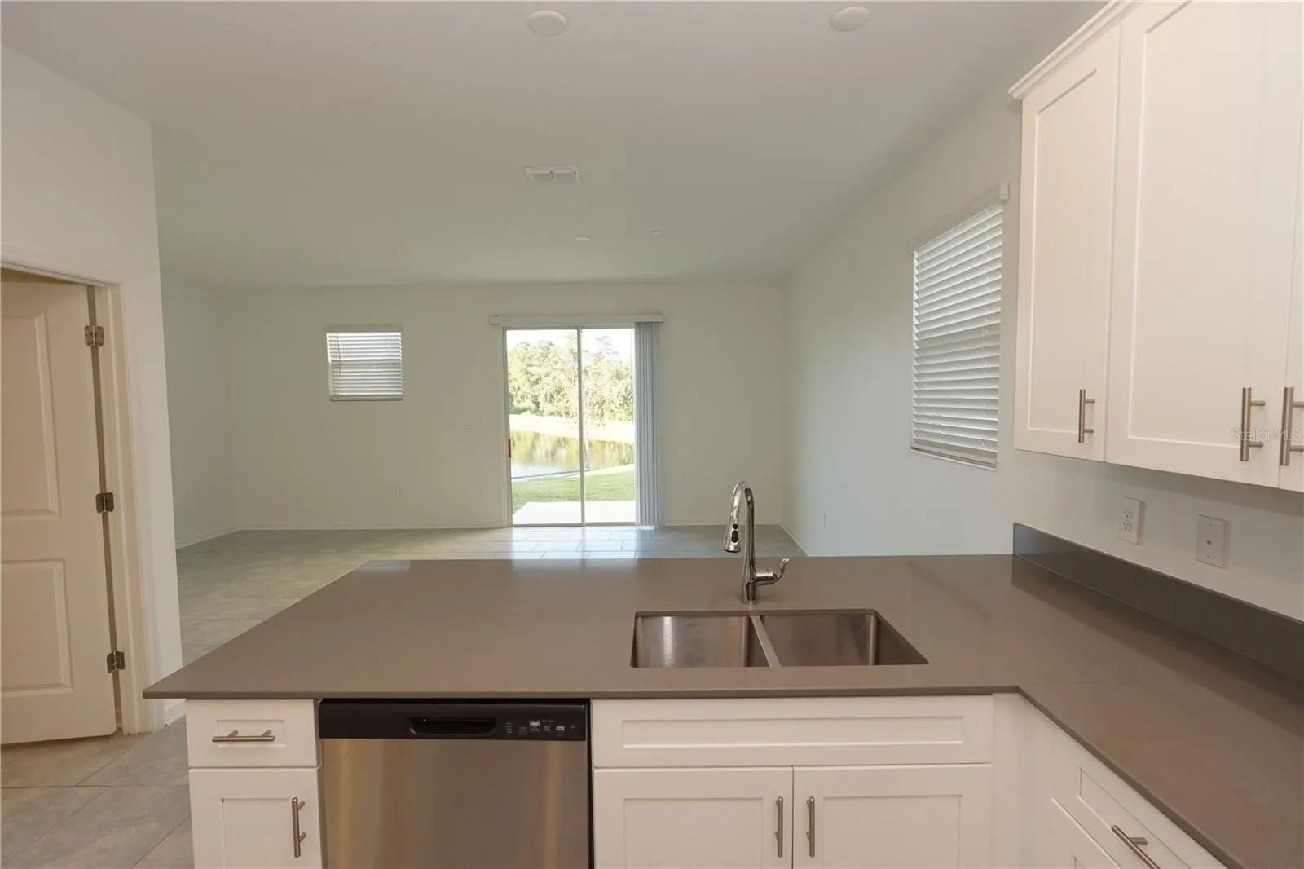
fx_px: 598
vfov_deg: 72.0
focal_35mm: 16
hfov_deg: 95.0
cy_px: 434
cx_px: 652
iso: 250
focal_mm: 11
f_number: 4.5
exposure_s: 1/60
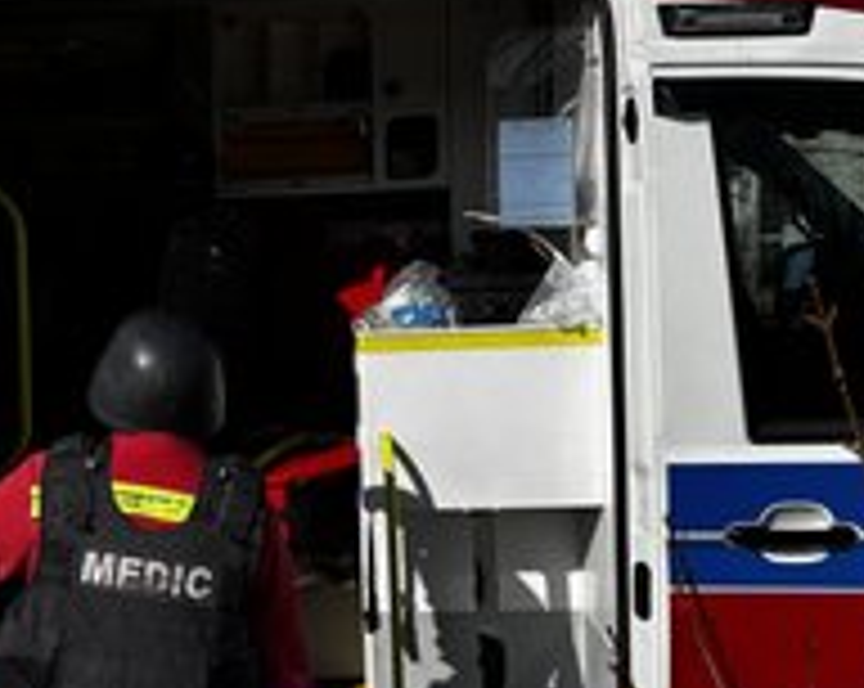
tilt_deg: -5.2
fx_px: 1353
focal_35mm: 53
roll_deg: +0.7
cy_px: 351
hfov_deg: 34.6
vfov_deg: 28.5
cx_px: 212
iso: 50
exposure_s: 1/5076
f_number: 1.6
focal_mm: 5.96
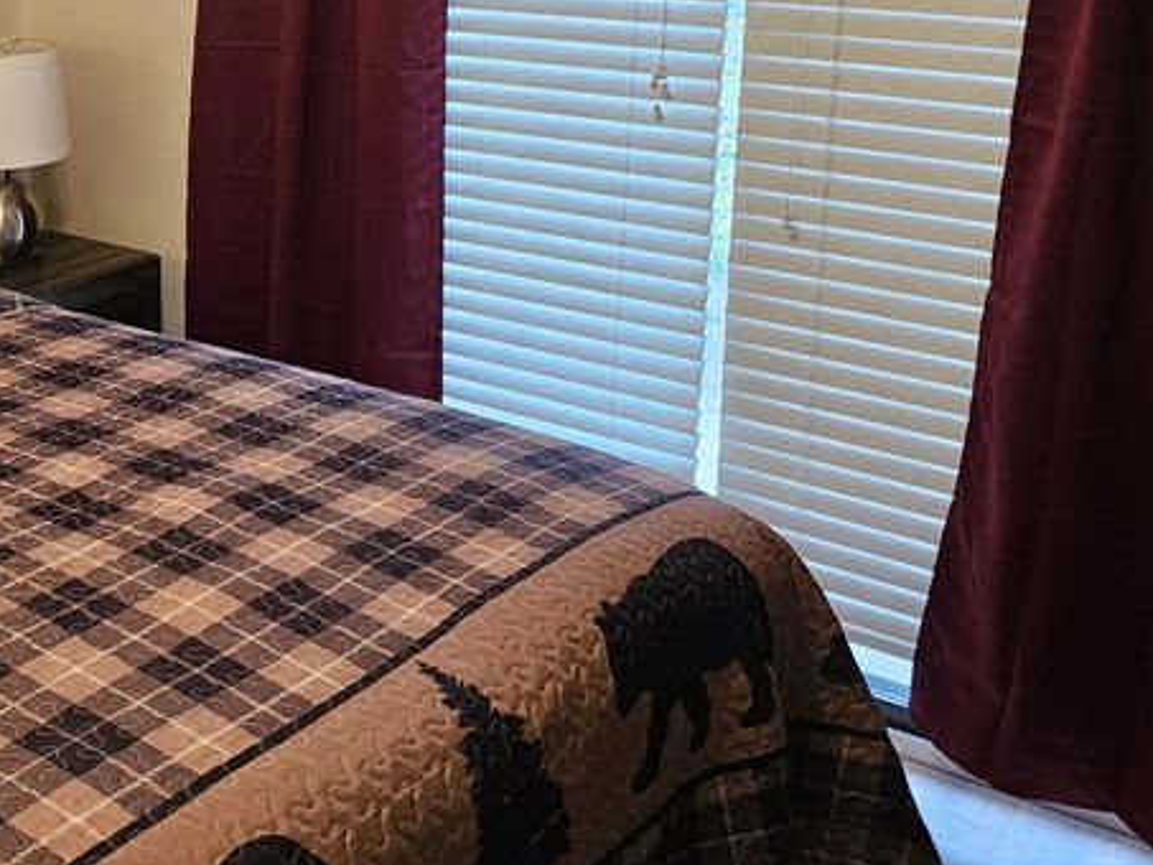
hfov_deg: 34.2
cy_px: 158
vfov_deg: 27.4
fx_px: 1732
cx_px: 56
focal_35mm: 52
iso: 640
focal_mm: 6.3
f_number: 1.7
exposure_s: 1/120
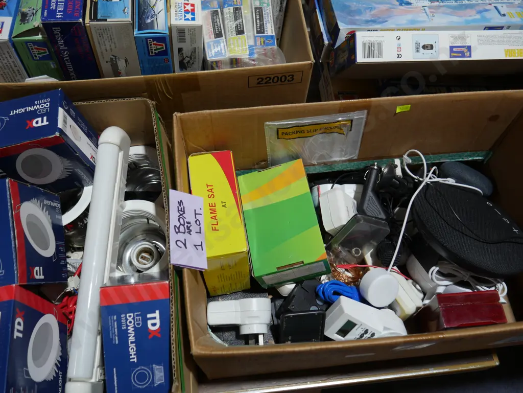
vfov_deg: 46.8
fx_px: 453
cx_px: 262
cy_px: 196
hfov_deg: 59.9
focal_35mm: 30
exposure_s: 1/100
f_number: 3.6
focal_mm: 15
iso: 200
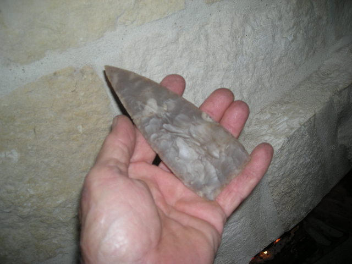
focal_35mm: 35
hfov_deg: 52.6
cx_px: 176
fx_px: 356
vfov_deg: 40.7
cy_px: 132
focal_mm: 5.7
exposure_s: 1/60
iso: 50
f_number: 2.8
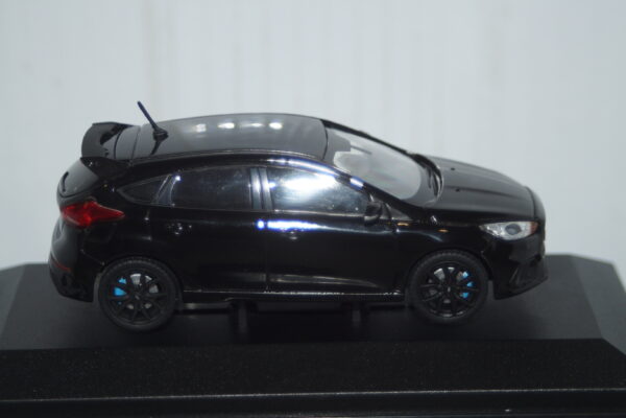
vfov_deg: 13.0
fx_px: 1826
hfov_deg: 19.5
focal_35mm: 105
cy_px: 209
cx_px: 313
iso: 200
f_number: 5.6
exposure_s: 1/60
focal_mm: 70
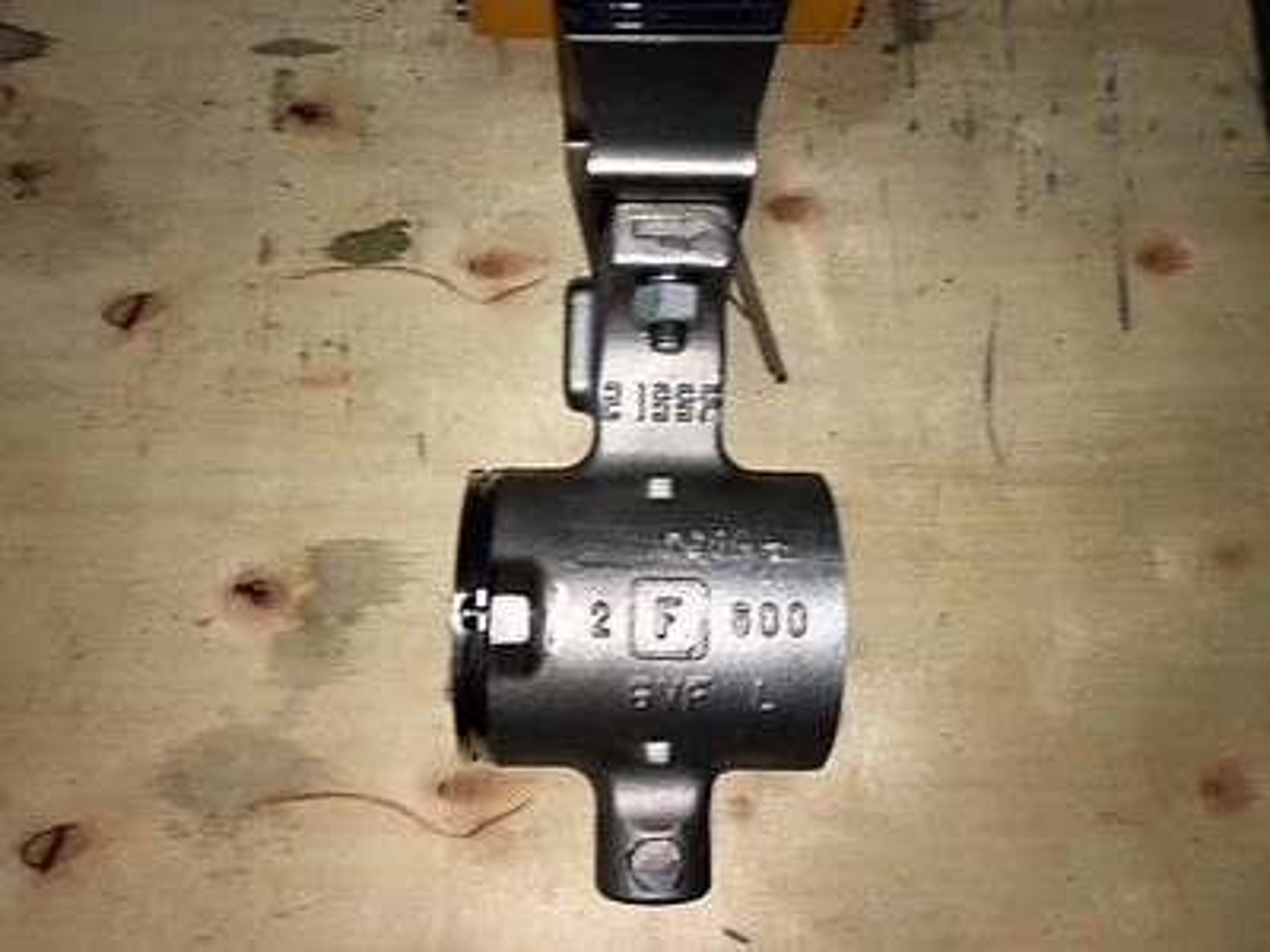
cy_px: 476
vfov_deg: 48.2
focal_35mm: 29
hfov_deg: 61.7
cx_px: 635
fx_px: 1064
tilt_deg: -74.5
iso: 25
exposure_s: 1/32
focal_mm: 4.15
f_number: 2.2
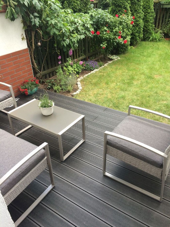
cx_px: 85
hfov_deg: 48.2
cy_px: 114
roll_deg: +2.7
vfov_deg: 61.7
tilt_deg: -33.1
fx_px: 190
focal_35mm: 29
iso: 50
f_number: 2.2
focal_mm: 4.15
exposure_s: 1/100
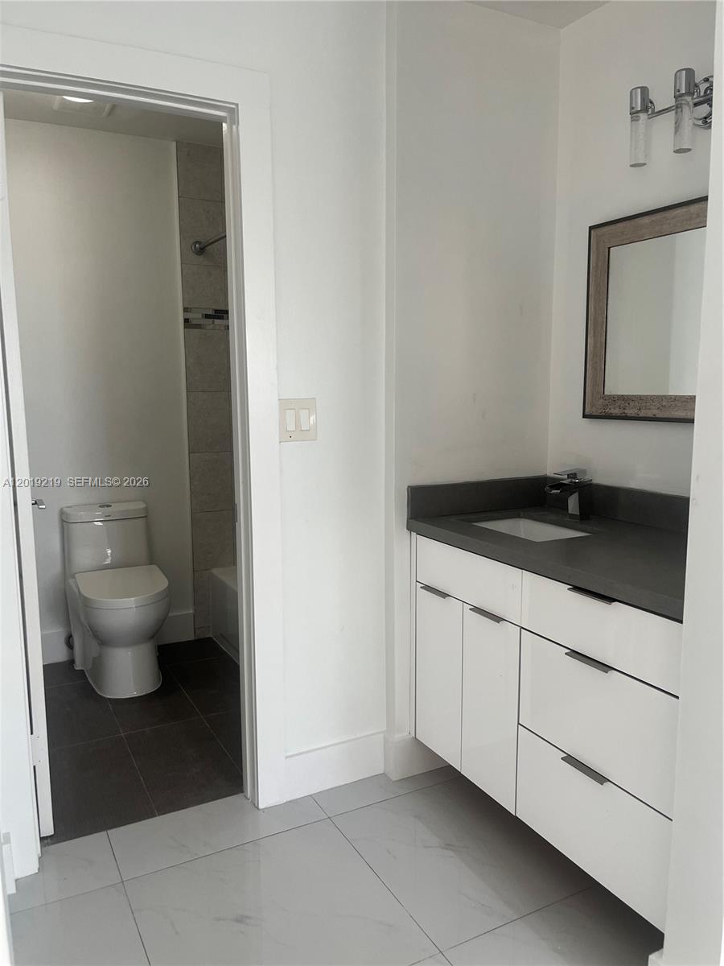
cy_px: 483
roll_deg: +0.2
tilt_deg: -7.4
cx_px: 362
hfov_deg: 53.1
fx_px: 725
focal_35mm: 26
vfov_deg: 67.3
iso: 125
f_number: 1.6
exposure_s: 1/121
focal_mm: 5.1
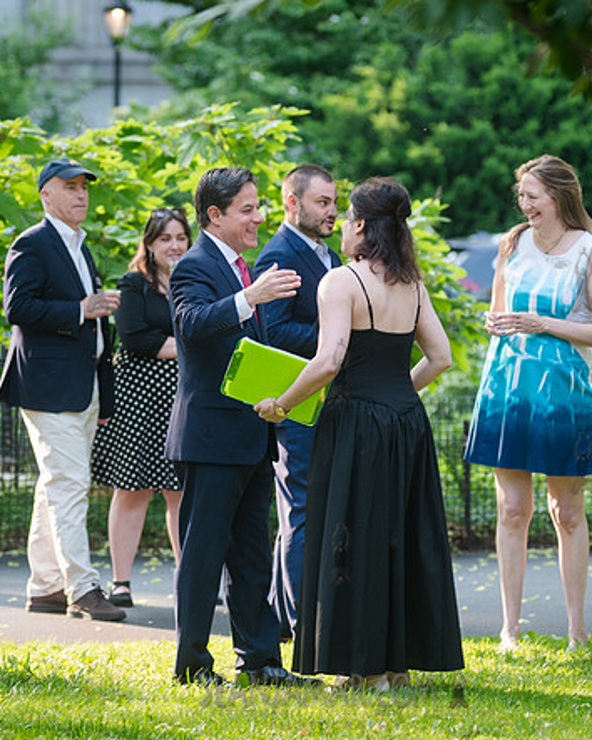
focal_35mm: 249
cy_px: 302
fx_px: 5457
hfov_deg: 6.2
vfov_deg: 7.8
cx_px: 153
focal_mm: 135
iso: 250
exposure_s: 1/160
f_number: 4
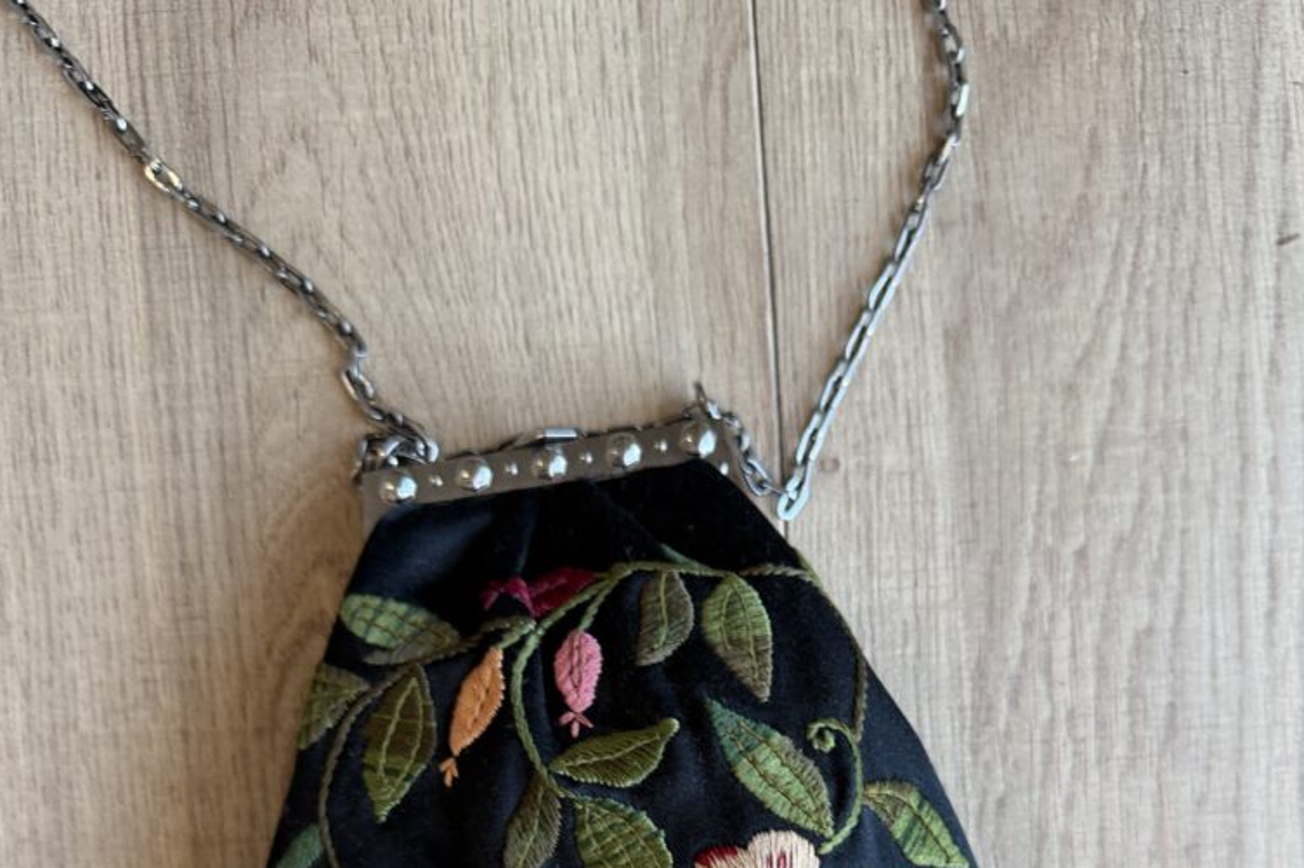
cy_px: 858
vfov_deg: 35.4
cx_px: 654
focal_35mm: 34
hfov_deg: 55.8
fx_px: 1231
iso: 125
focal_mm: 6.76
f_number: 1.78
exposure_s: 1/121
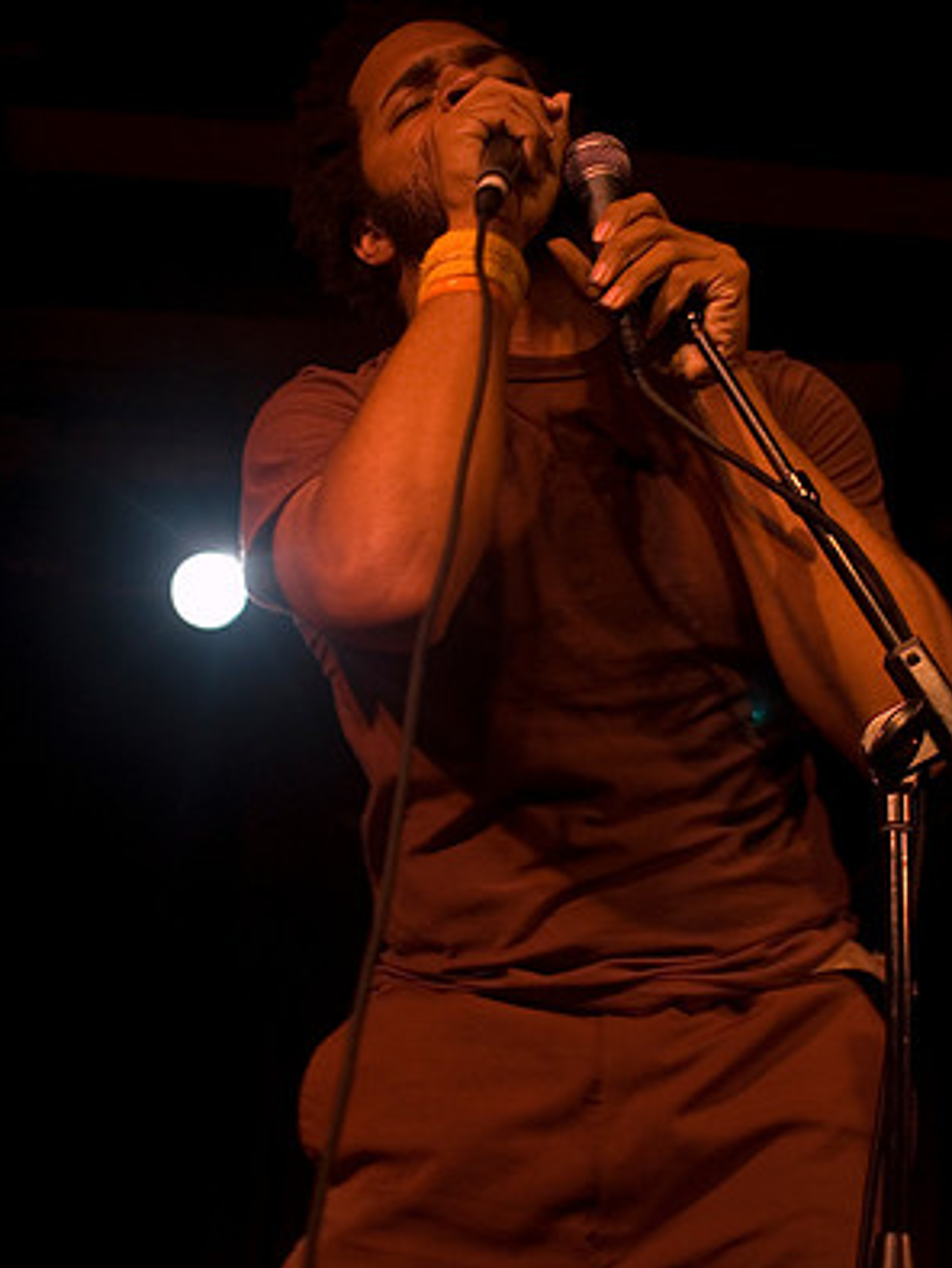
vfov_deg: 33.5
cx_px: 474
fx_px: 2108
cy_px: 637
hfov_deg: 25.4
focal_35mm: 58
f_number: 2.8
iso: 800
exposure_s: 1/100
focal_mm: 35
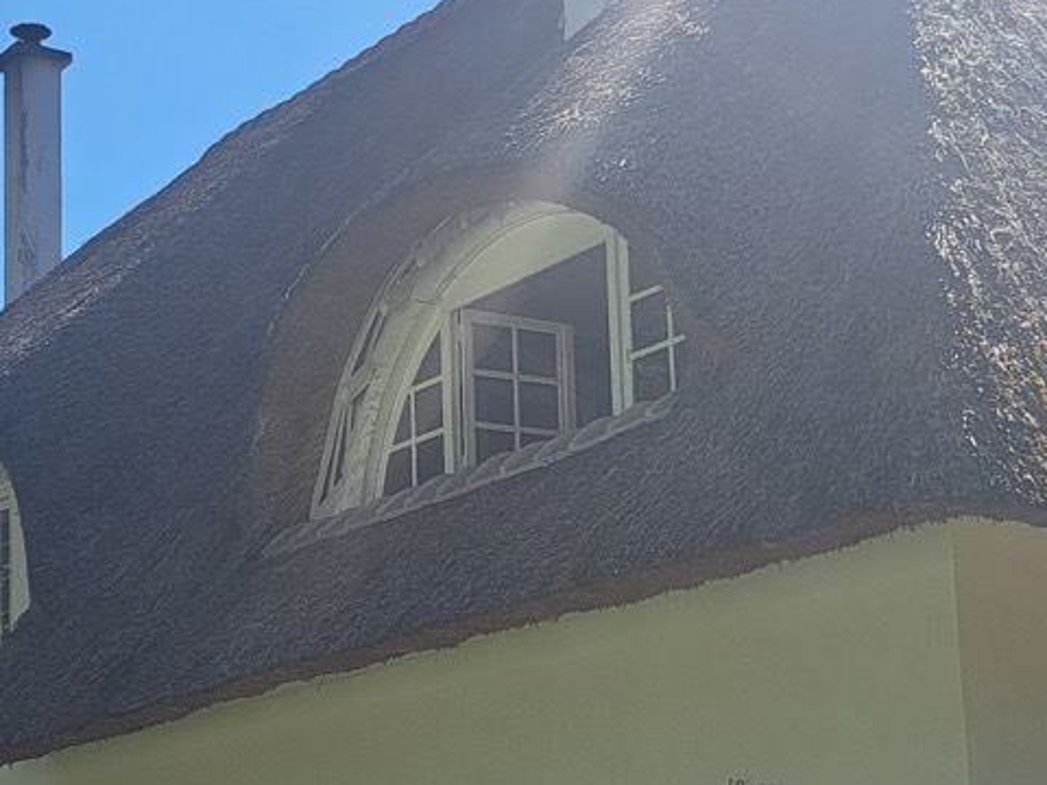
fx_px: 2420
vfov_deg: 18.1
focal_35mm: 80
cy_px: 752
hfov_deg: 24.4
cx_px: 419
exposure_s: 1/1422
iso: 50
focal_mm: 5.23
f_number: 1.8
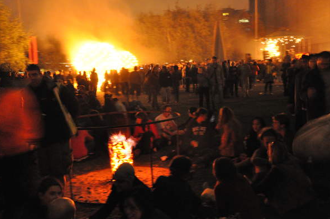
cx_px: 162
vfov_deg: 34.1
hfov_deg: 49.6
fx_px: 357
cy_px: 104
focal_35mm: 39
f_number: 9
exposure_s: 1/2
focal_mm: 24
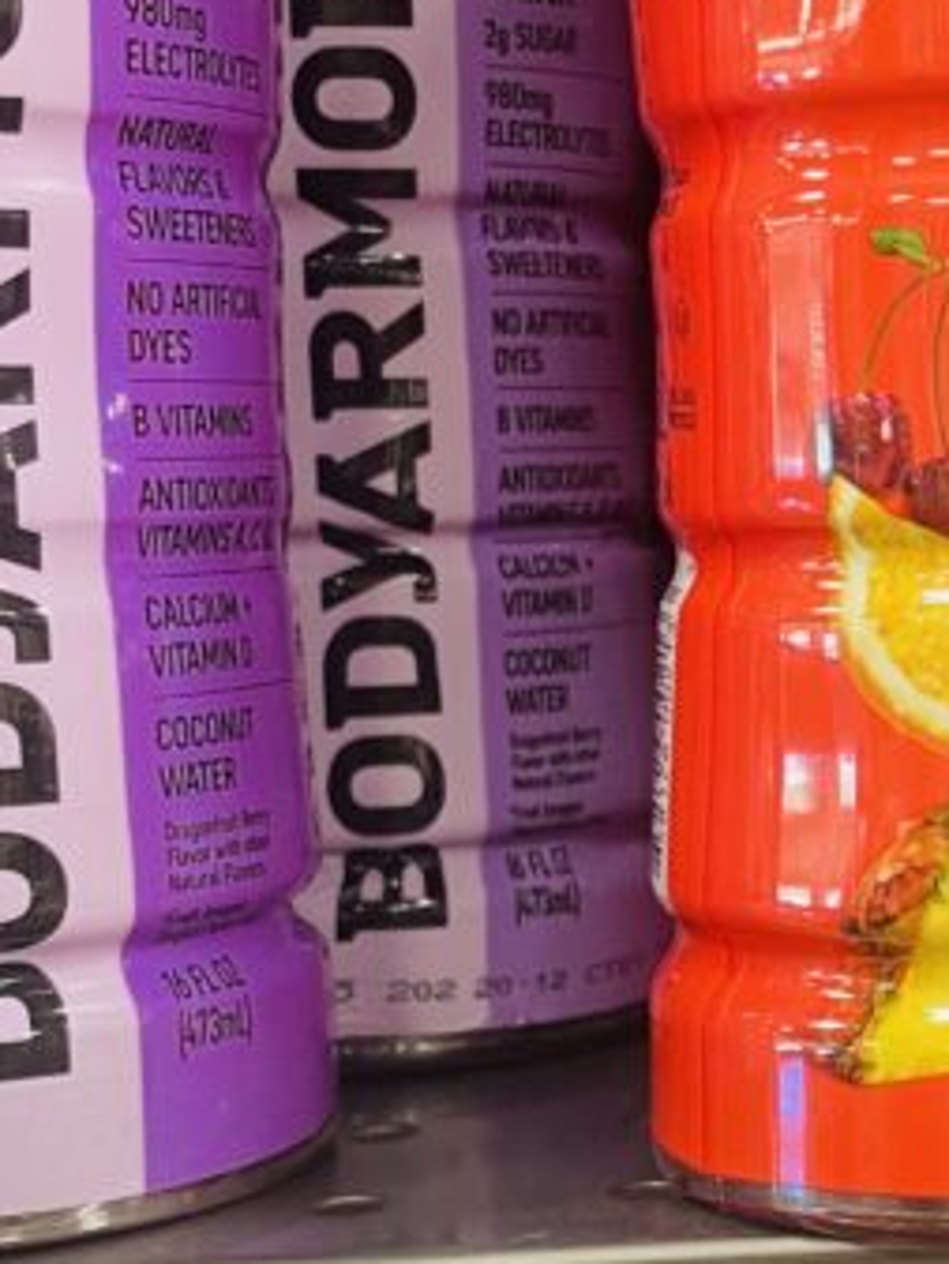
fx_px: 2886
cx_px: 923
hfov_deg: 18.3
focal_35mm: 79
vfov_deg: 24.7
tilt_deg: -5.1
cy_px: 694
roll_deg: +2.5
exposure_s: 1/60
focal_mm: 4.2
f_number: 1.6
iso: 160
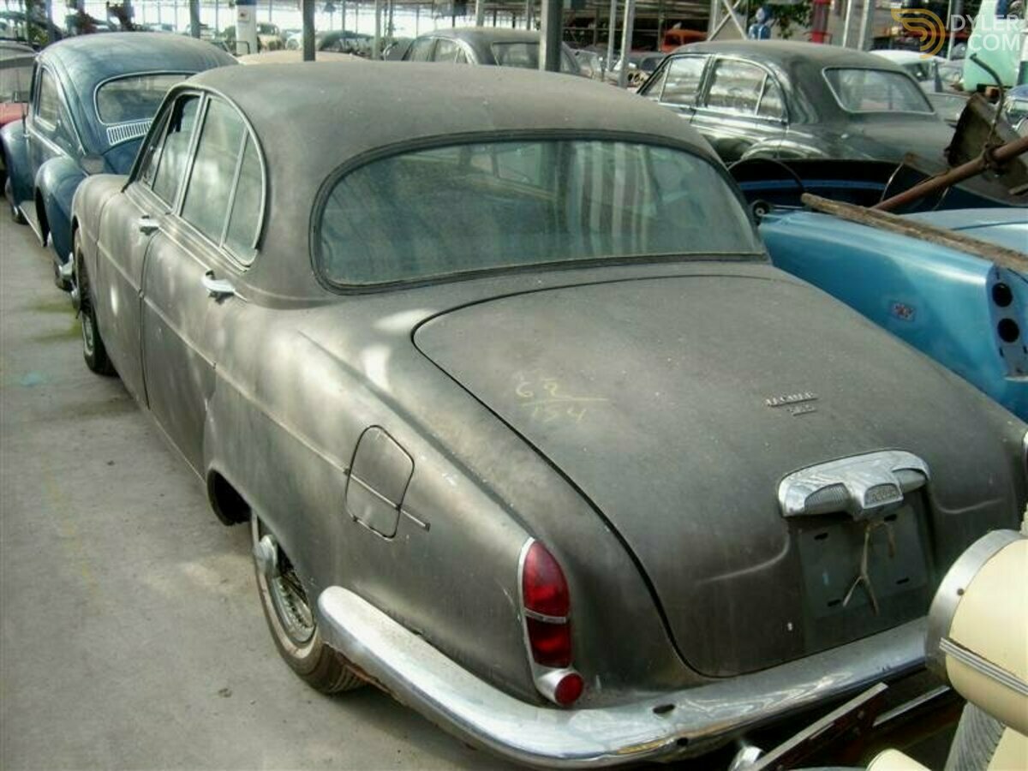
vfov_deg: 40.7
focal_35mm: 35
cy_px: 386
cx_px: 514
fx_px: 1039
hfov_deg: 52.6
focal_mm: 5.8
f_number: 2.8
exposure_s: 1/114
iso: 50
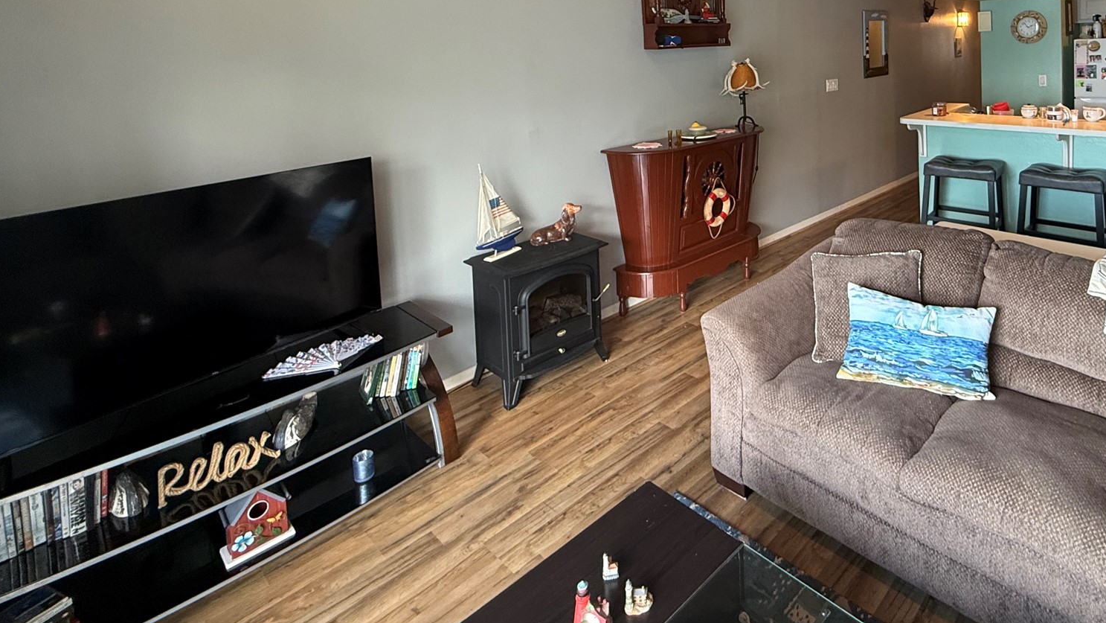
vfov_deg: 48.7
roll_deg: +1.4
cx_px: 733
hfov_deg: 81.1
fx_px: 616
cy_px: 79
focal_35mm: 21
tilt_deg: -1.9
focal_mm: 2.22
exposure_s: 1/60
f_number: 2.2
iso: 250
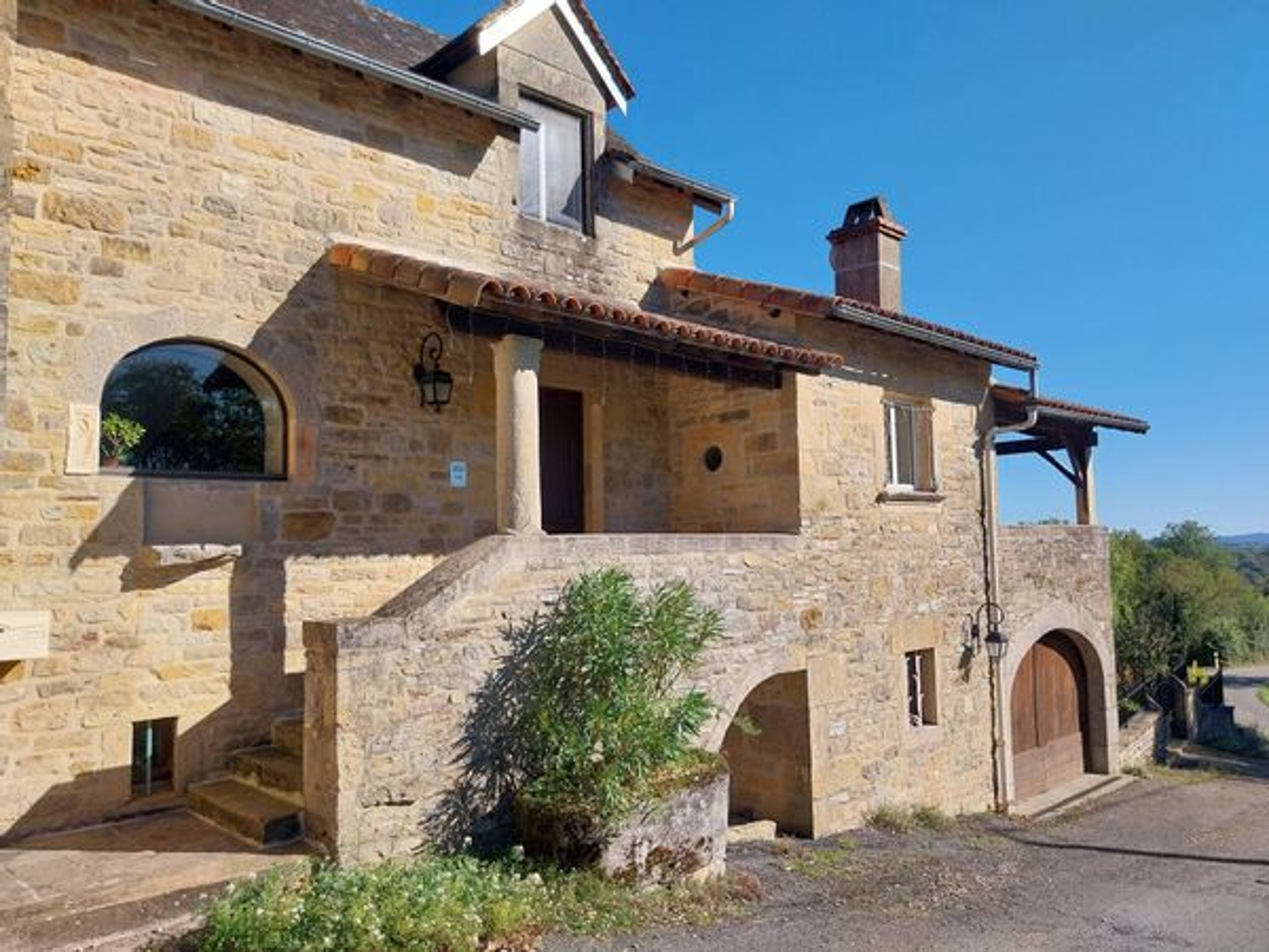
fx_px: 953
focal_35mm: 26
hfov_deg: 67.3
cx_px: 634
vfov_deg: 53.1
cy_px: 476
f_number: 1.8
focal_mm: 4
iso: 25
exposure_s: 1/915
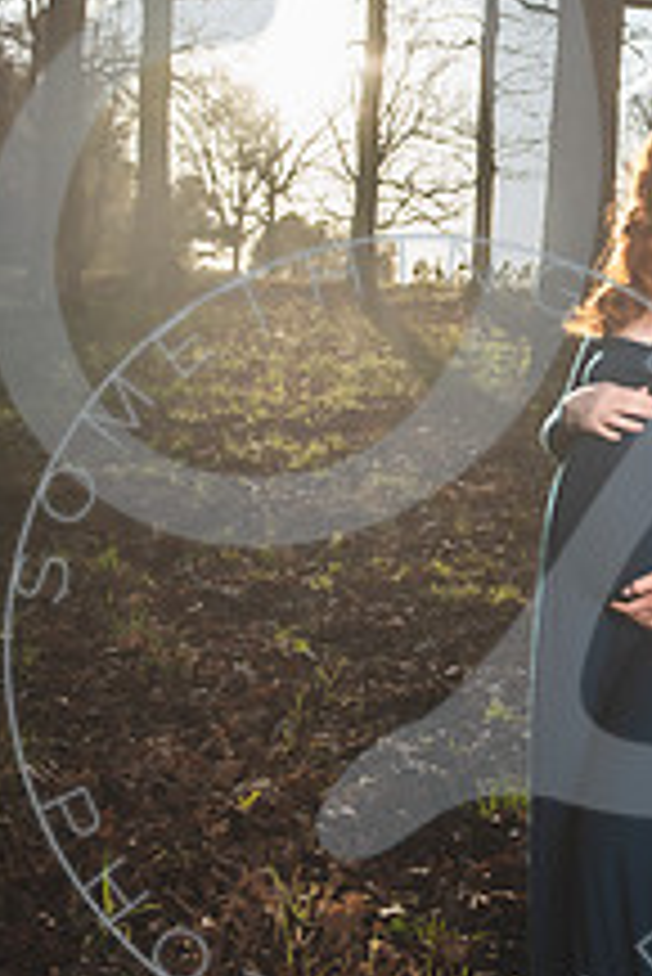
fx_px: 1573
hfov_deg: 22.7
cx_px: 625
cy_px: 310
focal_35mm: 58
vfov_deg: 34.1
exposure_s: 1/2000
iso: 100
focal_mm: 28
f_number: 2.8
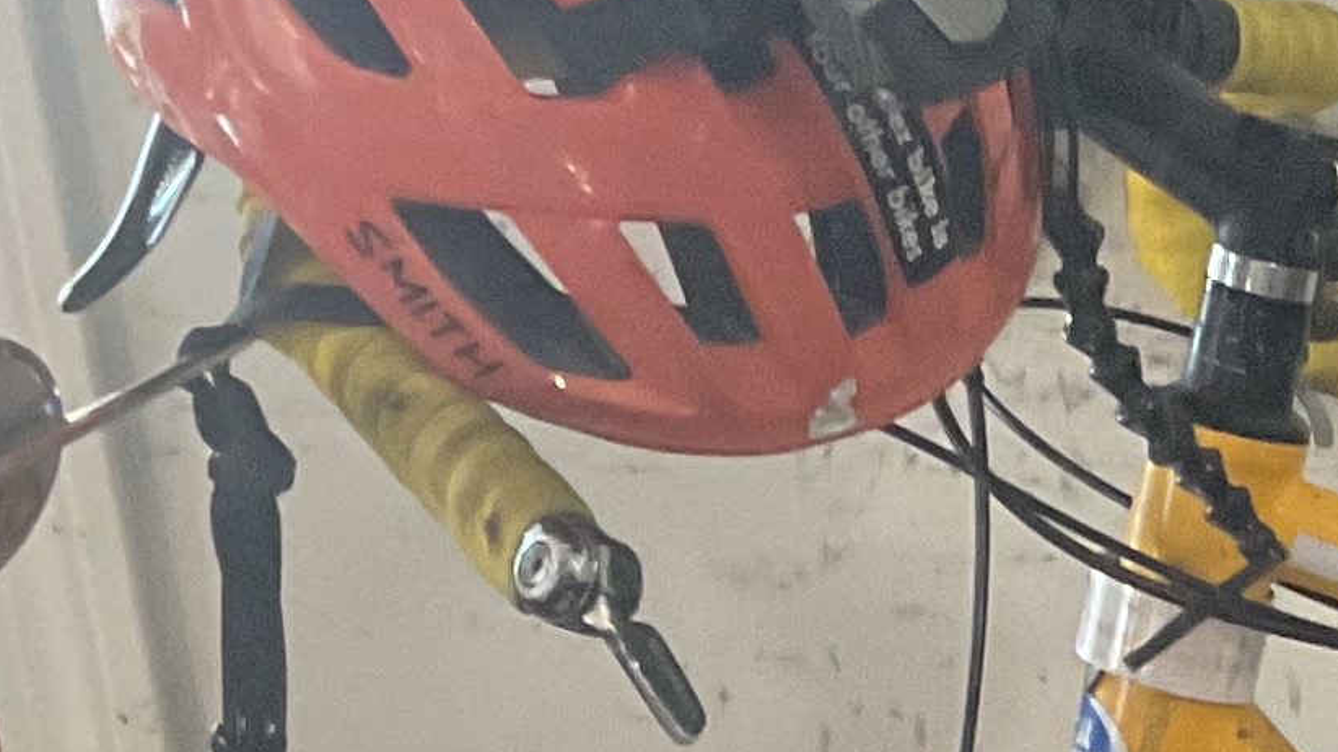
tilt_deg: -23.5
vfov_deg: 7.7
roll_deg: +1.8
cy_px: 1200
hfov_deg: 12.8
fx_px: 5498
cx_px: 2313
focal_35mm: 155
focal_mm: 3
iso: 160
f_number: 1.8
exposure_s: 1/60
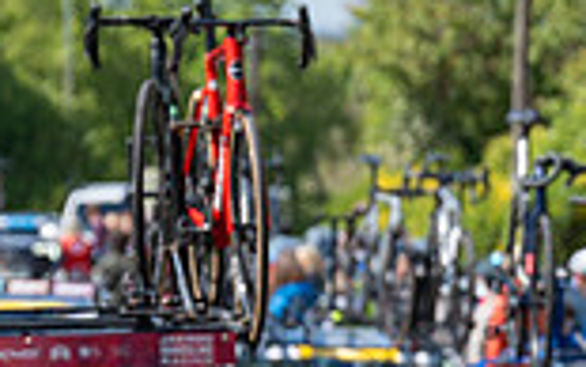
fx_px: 8707
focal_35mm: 545
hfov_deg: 3.8
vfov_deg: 2.4
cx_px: 926
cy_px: 569
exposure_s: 1/1000
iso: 320
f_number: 5.6
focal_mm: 143
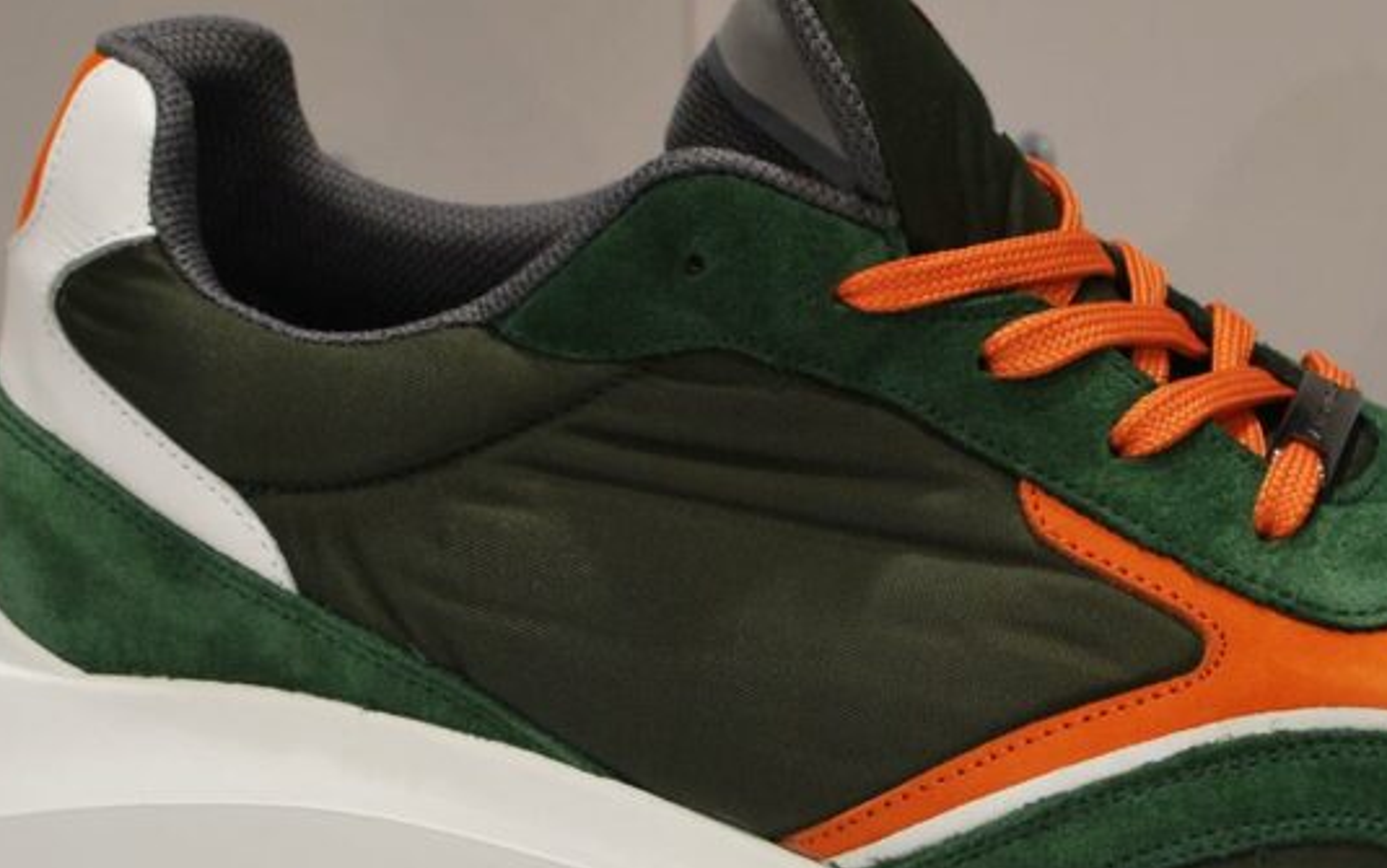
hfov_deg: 20.7
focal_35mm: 100
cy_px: 417
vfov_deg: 13.1
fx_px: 3782
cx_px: 924
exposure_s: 1/80
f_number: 4.5
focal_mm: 26
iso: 200
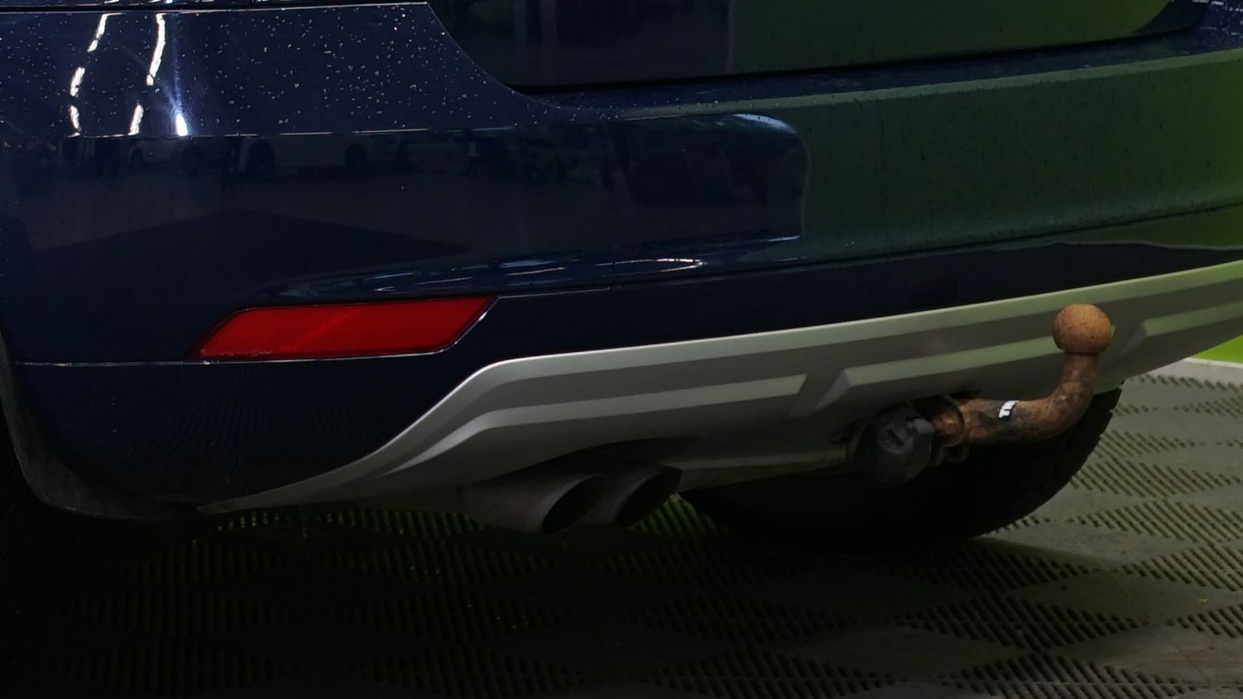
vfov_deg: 8.3
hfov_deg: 14.7
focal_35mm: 143
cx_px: -118
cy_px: -315
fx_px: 4714
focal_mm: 37
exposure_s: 1/25
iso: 400
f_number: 5.6
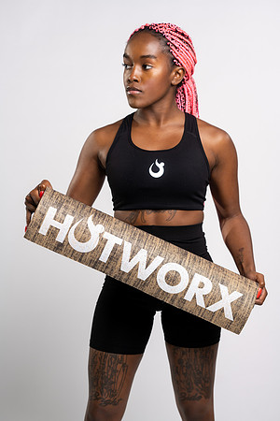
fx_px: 992
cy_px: 210
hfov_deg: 16.1
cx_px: 140
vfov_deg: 23.9
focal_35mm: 85
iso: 200
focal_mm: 85
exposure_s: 1/160
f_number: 4
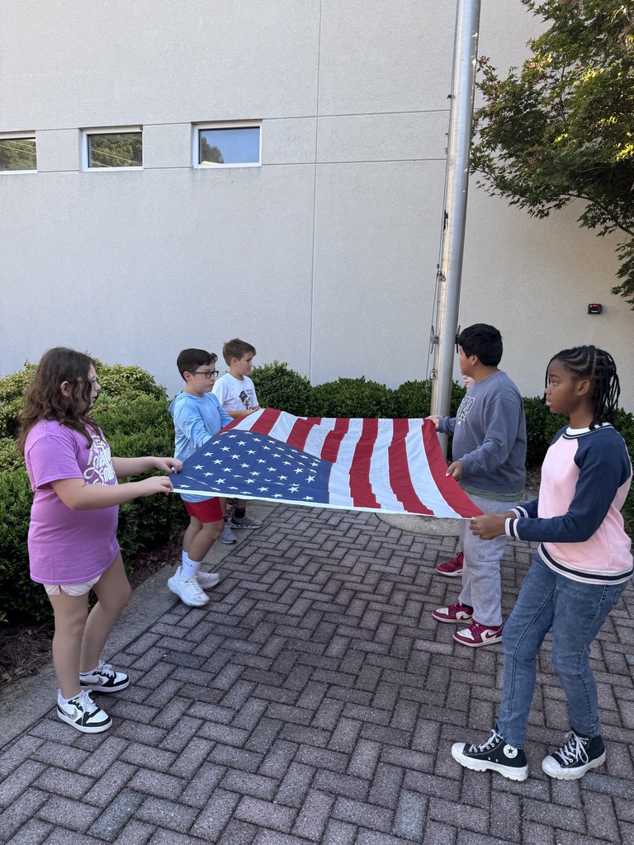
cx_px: 317
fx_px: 586
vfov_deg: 71.6
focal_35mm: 24
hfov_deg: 56.8
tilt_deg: -10.9
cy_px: 422
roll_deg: -2.5
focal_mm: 6.76
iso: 80
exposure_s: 1/311
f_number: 1.78
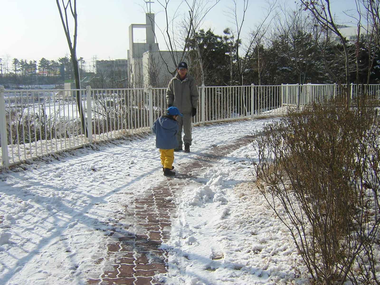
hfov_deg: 51.4
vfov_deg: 39.7
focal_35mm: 36
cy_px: 142
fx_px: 395
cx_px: 190
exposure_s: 1/463
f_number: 5.2
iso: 100
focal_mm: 4.7
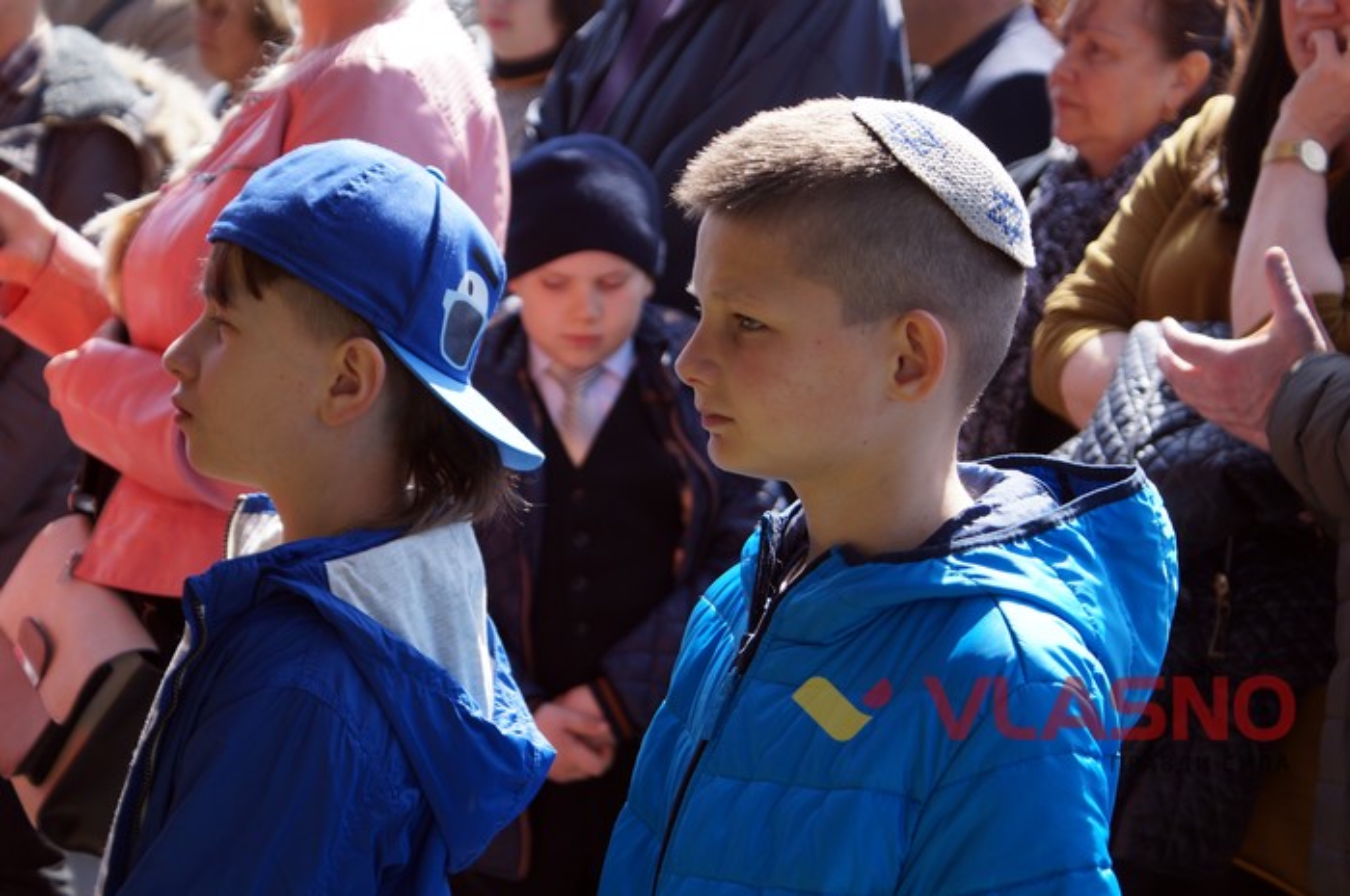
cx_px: 675
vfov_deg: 18.1
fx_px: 2809
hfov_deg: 27.0
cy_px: 448
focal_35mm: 75
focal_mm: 50
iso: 125
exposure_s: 1/160
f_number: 5.6
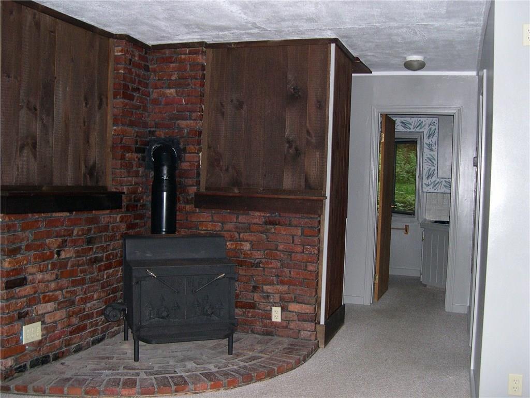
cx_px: 265
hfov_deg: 49.0
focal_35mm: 38
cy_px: 199
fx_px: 582
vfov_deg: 37.7
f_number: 2.8
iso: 400
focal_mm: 8
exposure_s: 1/60
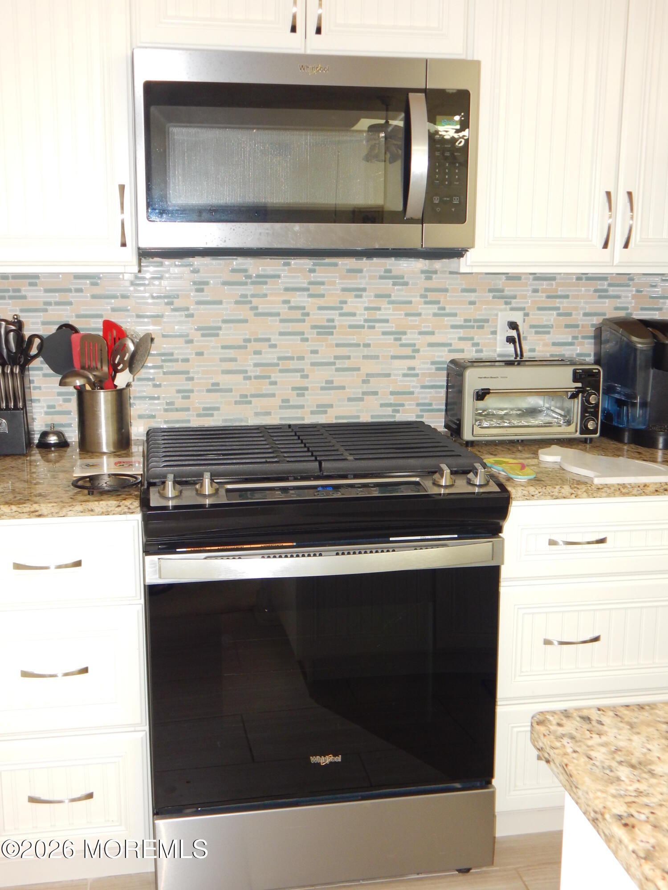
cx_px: 334
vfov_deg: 49.0
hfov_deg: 37.7
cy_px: 445
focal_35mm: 38
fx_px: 978
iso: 200
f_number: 3.4
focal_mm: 6.8
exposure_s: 1/30
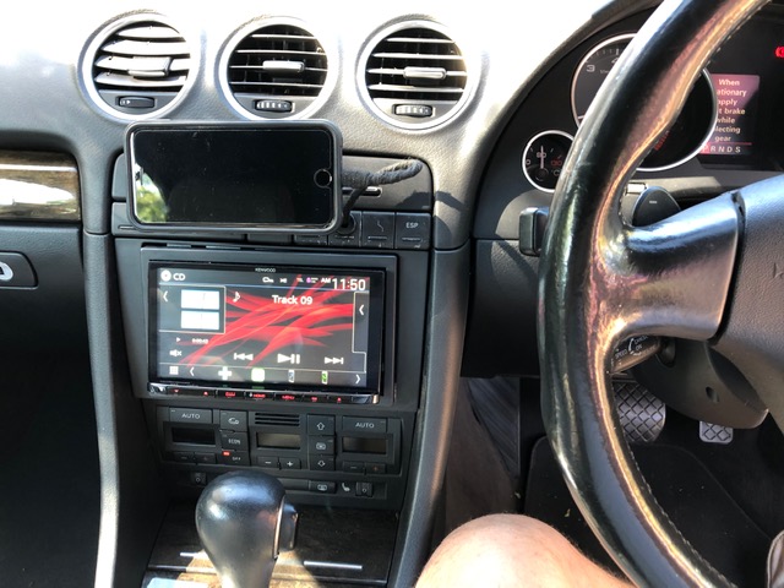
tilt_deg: -27.6
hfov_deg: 63.4
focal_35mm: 28
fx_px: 634
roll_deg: -1.0
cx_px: 392
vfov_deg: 49.7
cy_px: 294
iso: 40
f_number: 1.8
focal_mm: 4
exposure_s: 1/17
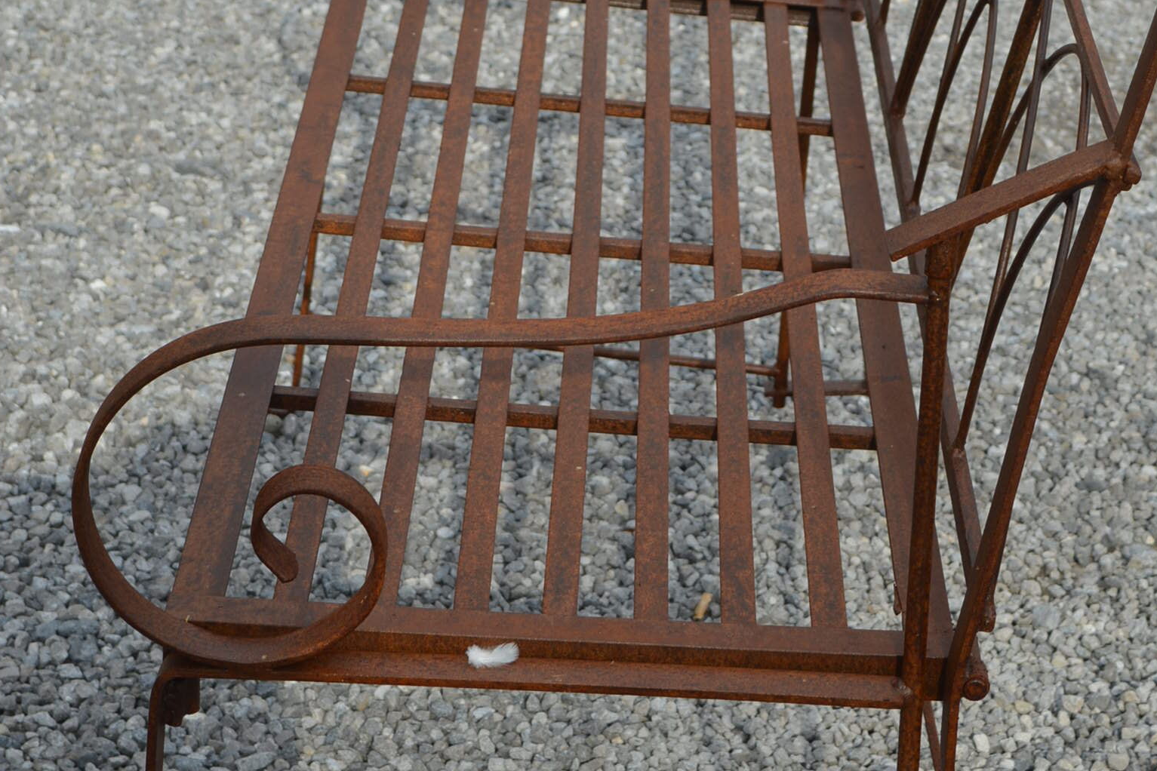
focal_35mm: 100
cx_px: 725
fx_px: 3214
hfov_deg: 20.4
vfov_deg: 13.7
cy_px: 373
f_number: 6.3
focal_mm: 34
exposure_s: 1/160
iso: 100
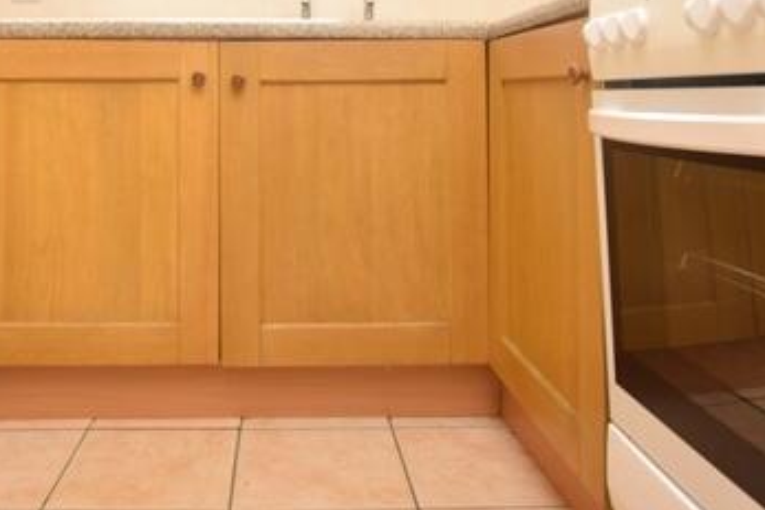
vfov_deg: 35.1
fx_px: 763
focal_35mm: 36
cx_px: 293
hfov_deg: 52.8
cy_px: 64
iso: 400
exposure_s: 1/125
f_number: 5.6
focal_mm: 13
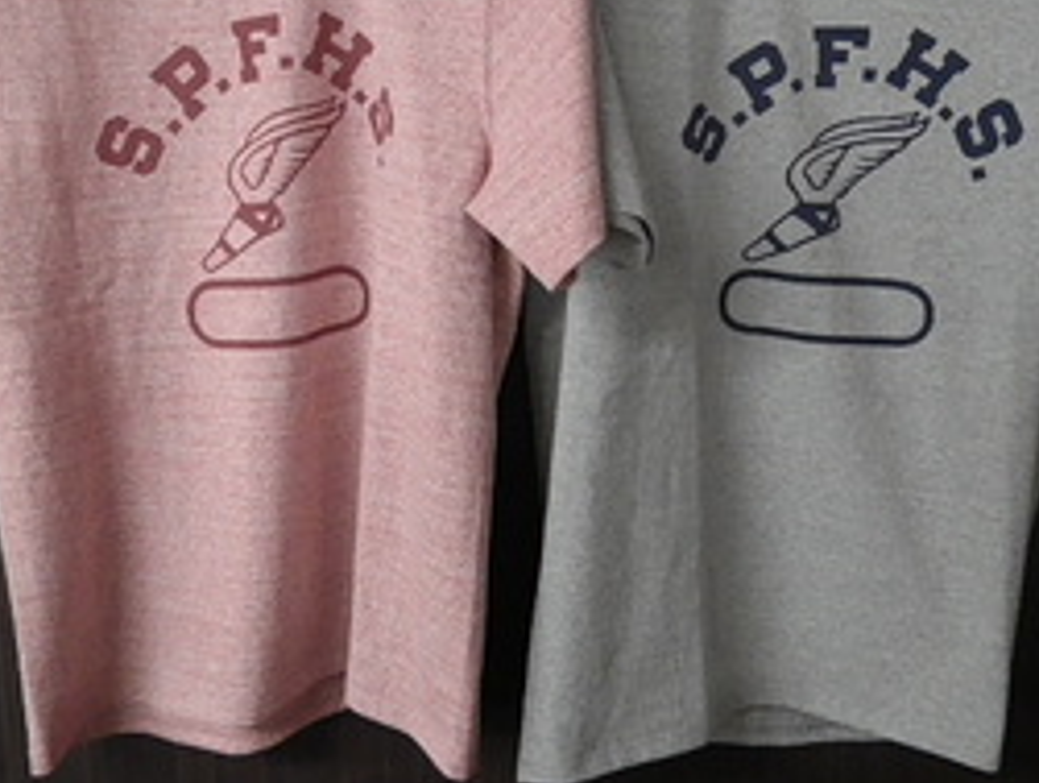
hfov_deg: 47.8
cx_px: 546
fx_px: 1172
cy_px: 288
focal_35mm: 39
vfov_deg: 36.7
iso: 640
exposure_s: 1/50
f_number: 3.5
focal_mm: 5
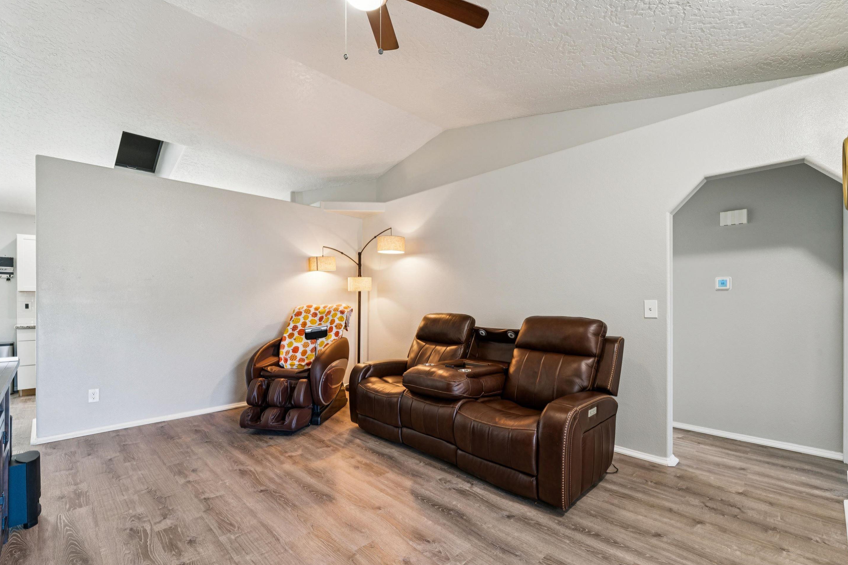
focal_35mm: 17
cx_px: 425
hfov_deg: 94.9
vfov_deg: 71.9
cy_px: 300
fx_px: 389
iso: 400
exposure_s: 1/3.33
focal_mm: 15.5
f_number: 13
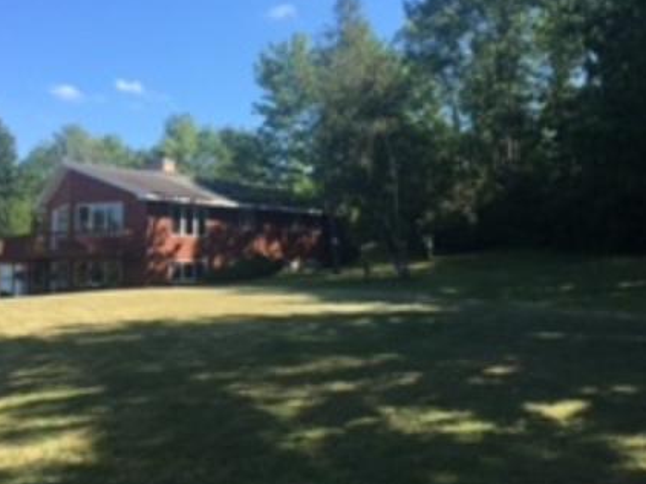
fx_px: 821
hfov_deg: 42.9
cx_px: 288
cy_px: 213
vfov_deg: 32.8
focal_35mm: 44
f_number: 2.2
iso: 25
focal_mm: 4.15
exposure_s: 1/818
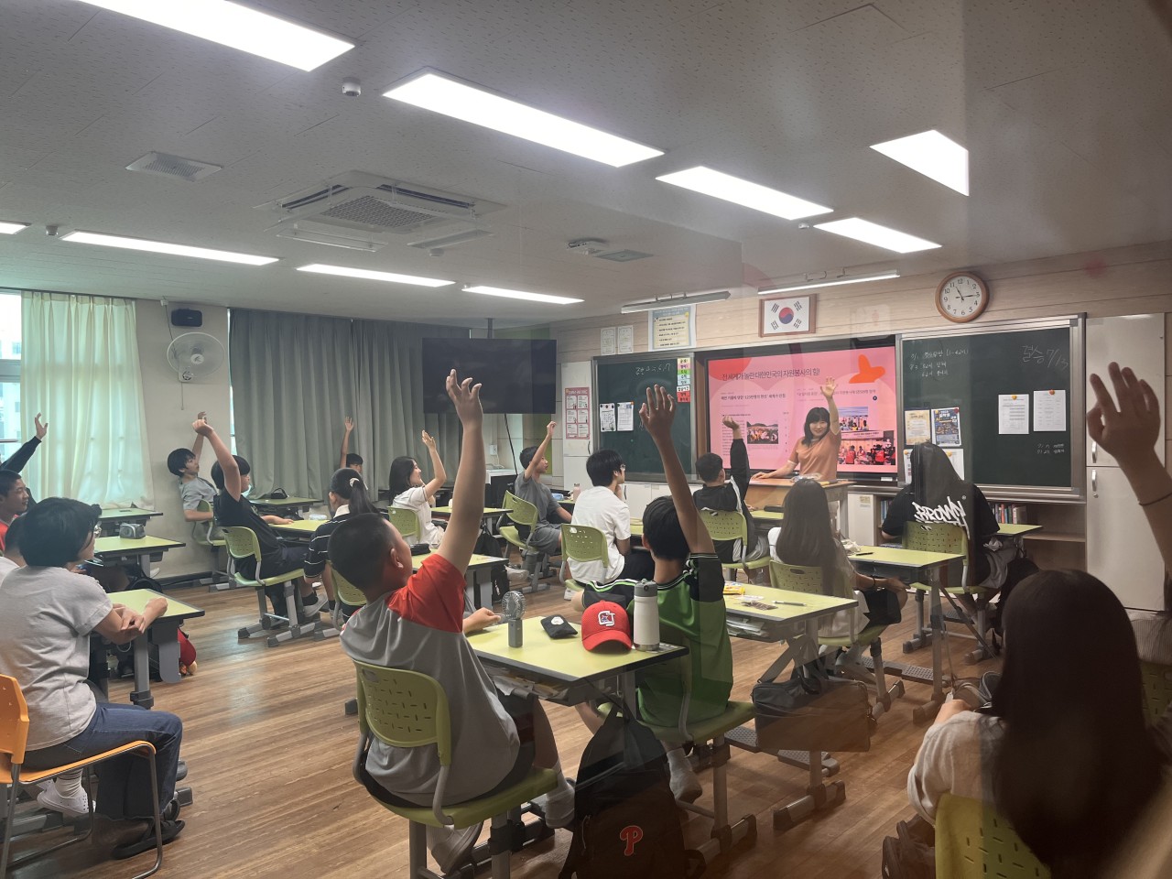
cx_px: 586
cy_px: 440
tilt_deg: -1.6
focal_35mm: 26
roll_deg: +0.6
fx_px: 880
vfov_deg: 53.1
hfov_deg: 67.3
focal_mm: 5.1
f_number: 1.6
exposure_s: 1/120
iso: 100
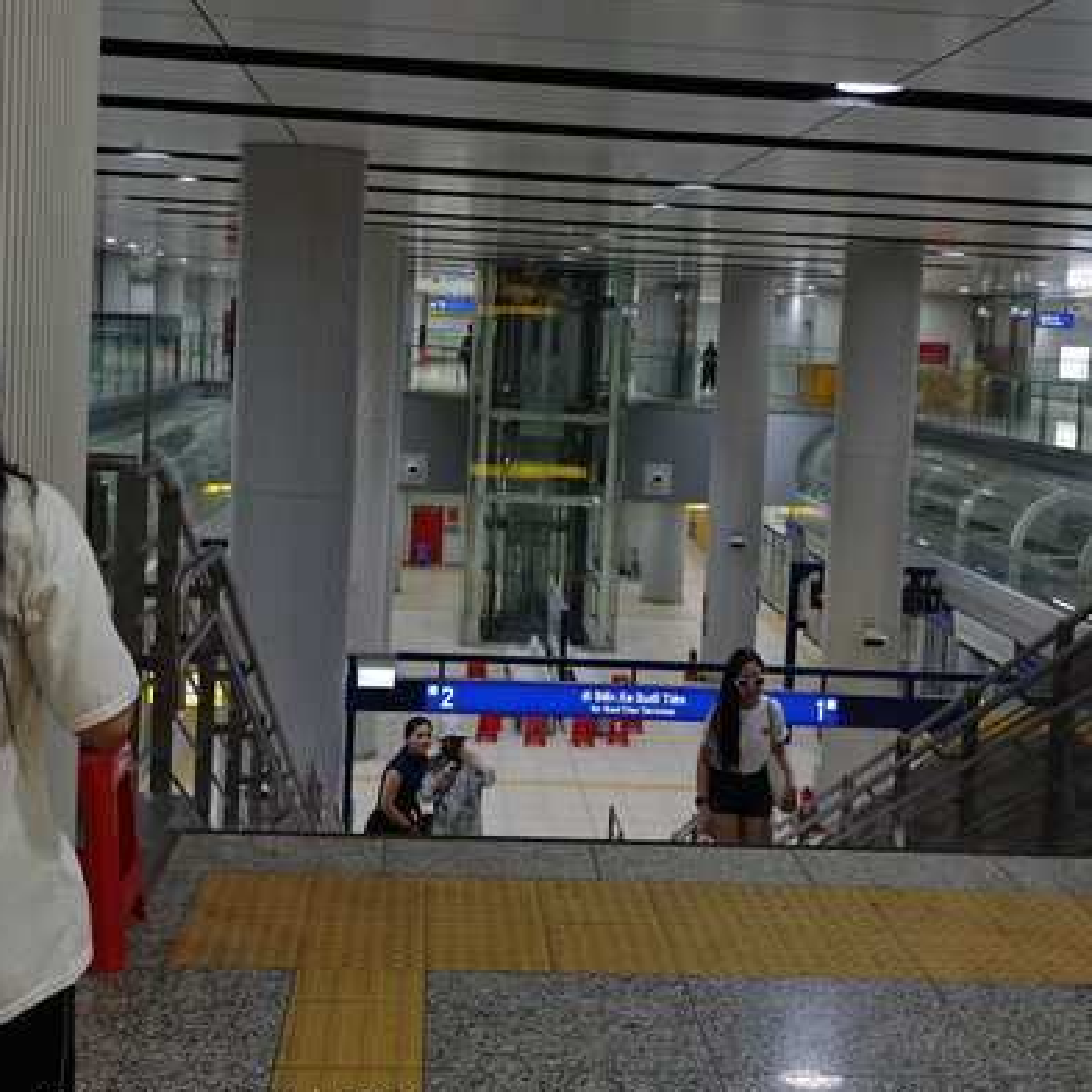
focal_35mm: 42
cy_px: 421
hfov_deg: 40.0
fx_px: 1499
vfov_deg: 39.8
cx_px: 542
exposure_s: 1/100
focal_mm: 8.72
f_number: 2
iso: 148
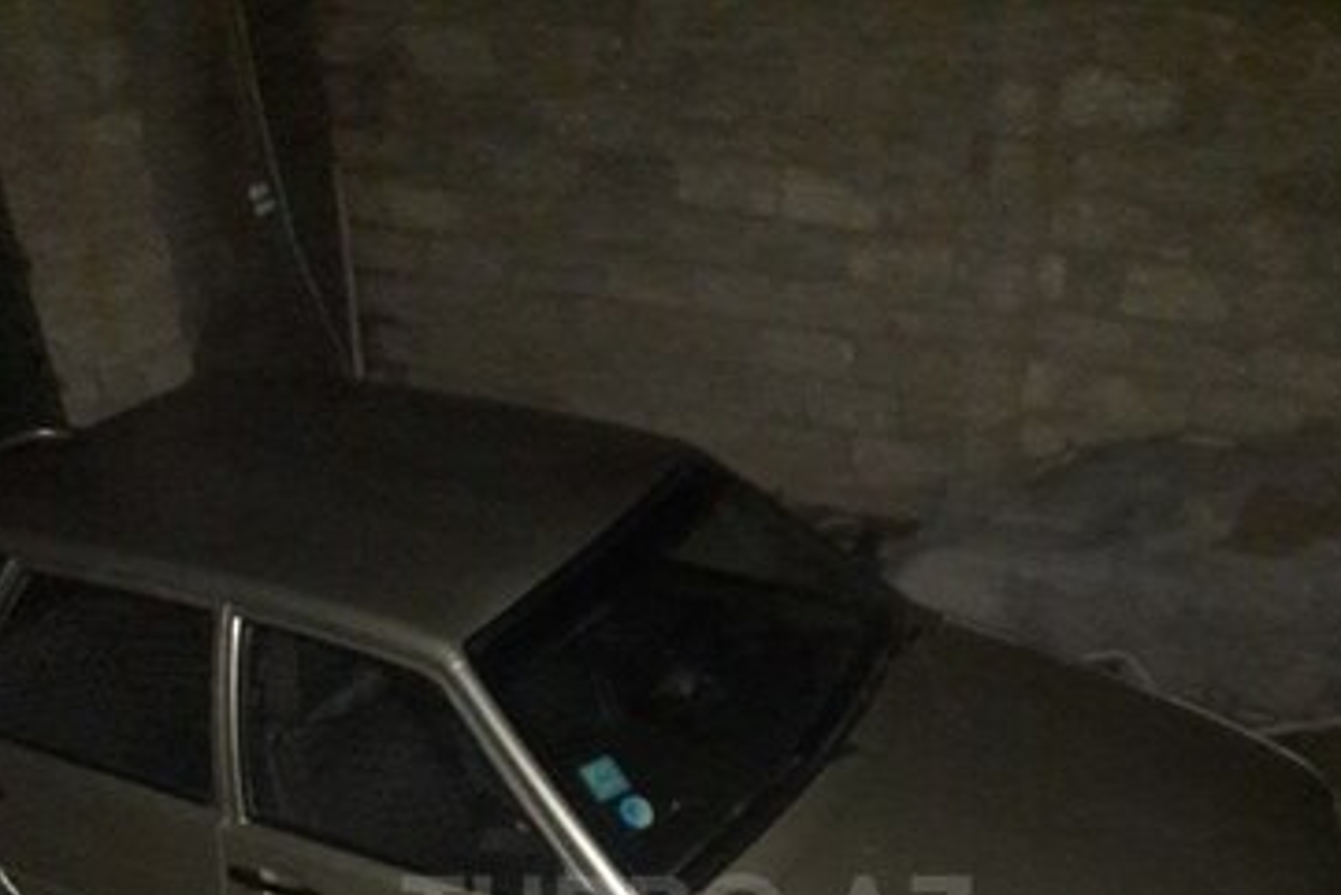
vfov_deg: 30.8
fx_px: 1491
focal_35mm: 40
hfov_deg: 48.4
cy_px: 917
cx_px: 687
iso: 800
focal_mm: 3.7
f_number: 1.9
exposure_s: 1/17
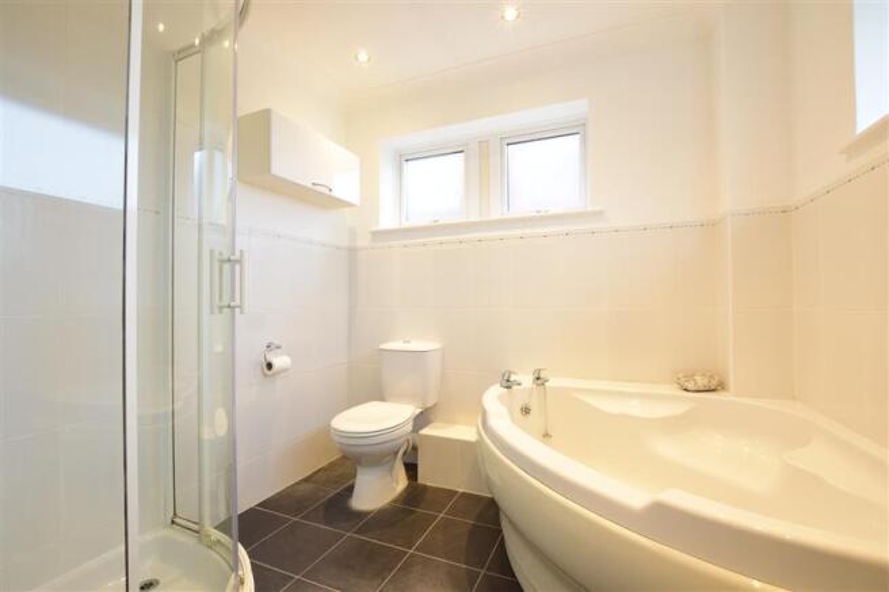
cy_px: 296
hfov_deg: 100.4
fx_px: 370
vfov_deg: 77.3
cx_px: 444
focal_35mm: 15
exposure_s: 1/4
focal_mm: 10
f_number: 16
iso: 500
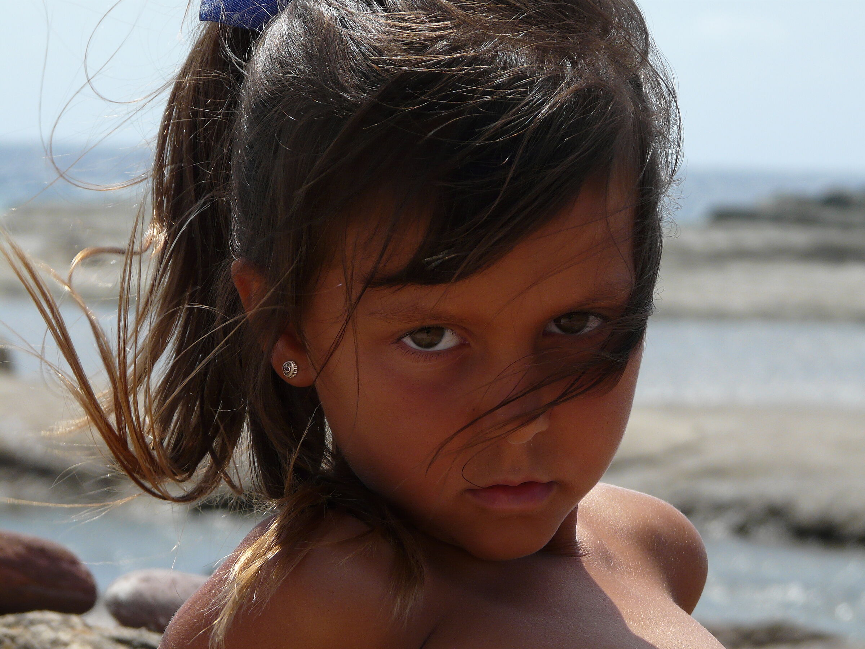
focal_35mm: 202
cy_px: 324
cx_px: 432
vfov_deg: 7.4
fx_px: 5048
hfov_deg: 9.8
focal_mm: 33.2
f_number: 4
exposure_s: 1/800
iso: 100
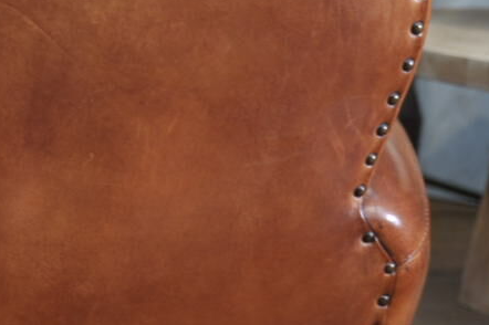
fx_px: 2090
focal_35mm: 154
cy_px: -64
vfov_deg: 8.8
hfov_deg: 12.3
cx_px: -374
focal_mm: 32
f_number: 3.2
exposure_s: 1/50
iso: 320
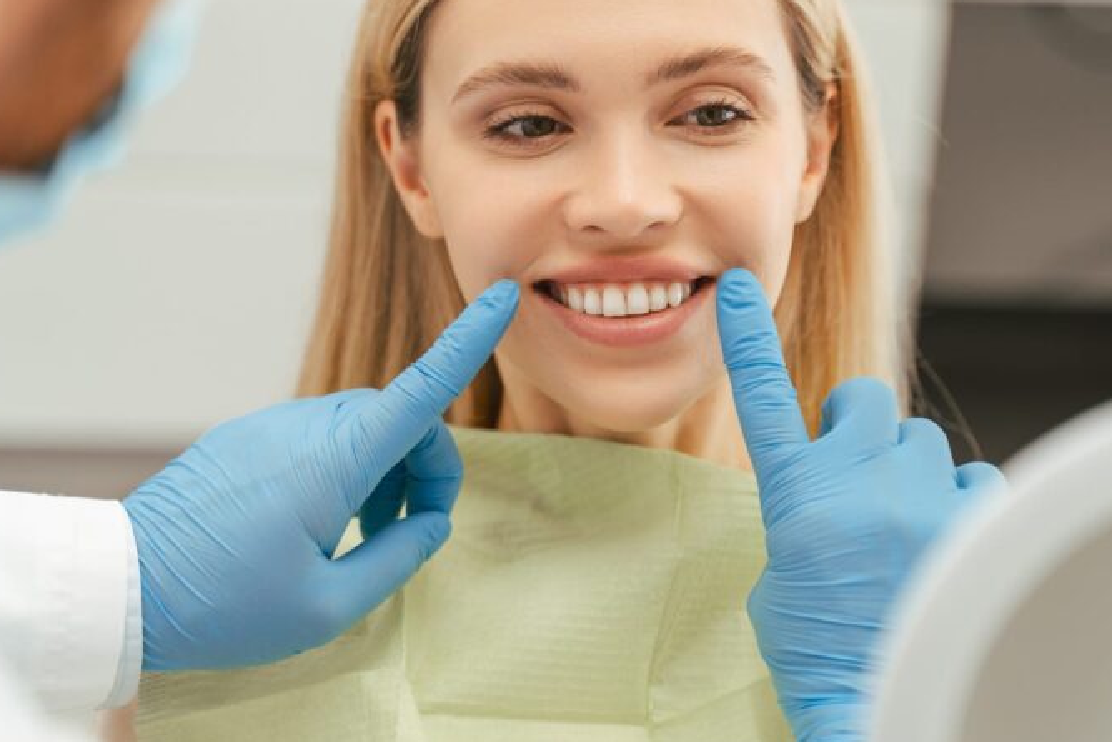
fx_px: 2936
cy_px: 319
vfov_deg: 14.4
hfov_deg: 21.4
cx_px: 511
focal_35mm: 95
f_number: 2.8
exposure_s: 1/200
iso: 160
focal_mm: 62
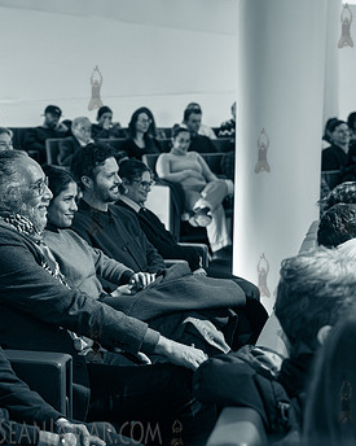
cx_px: 81
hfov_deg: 21.9
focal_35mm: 69
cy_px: 212
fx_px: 909
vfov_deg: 27.5
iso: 8000
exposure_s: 1/125
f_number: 2.8
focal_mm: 41
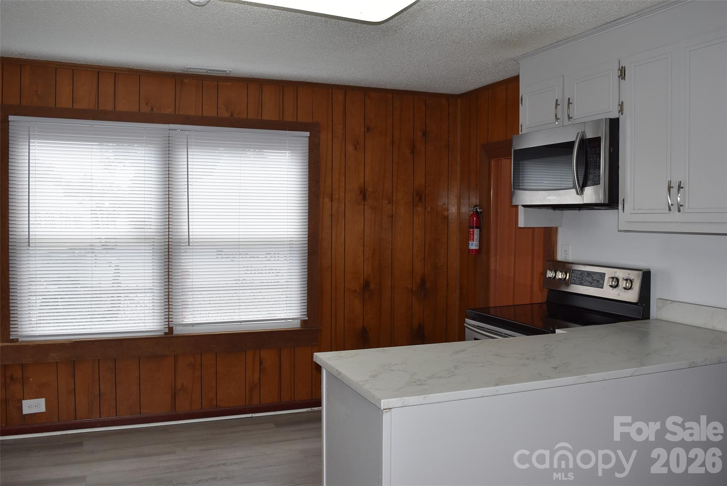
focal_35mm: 32
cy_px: 243
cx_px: 364
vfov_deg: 41.8
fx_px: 636
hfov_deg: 59.5
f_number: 5.6
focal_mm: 21
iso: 280
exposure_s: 1/125
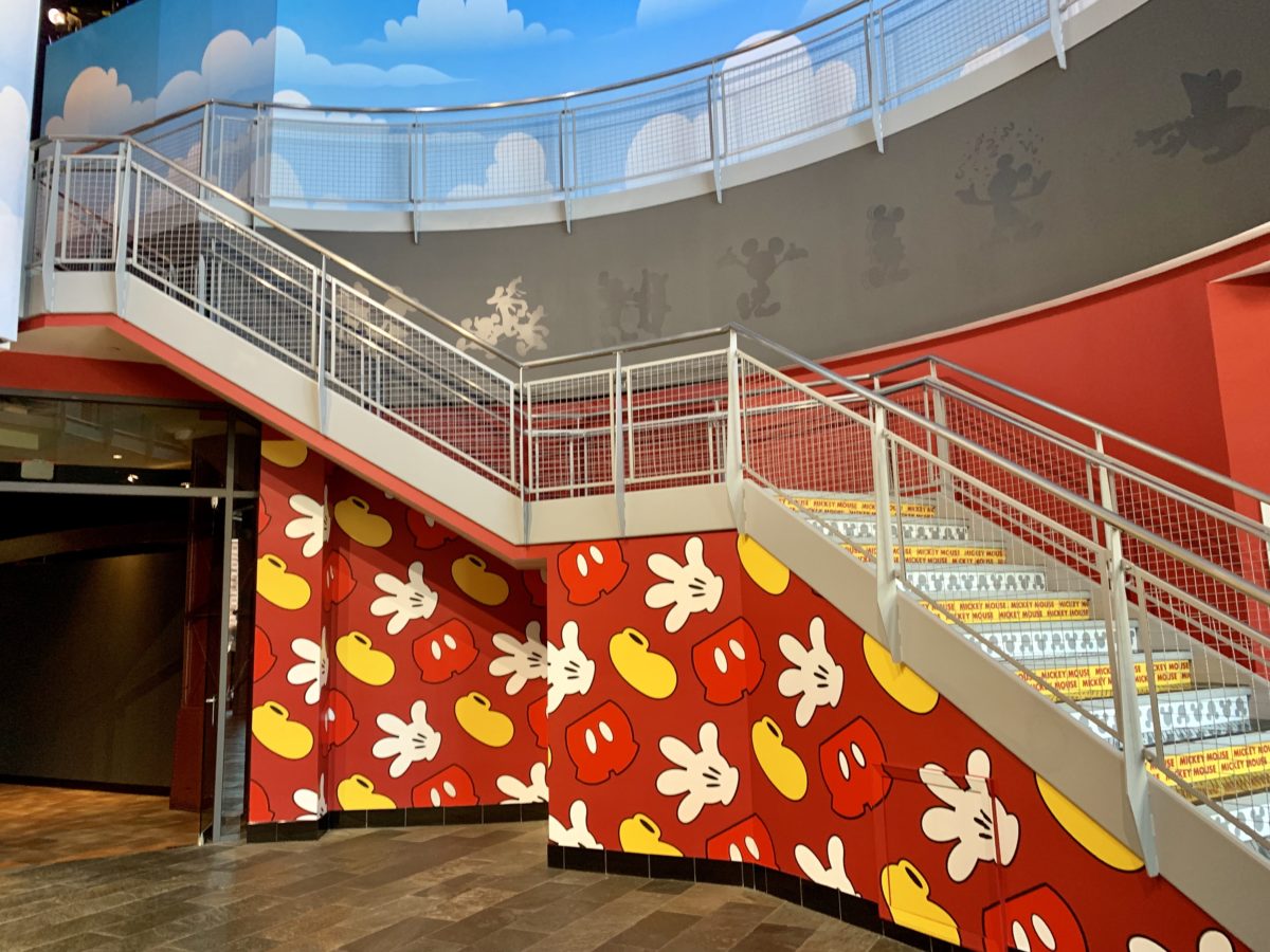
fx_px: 954
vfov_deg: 53.1
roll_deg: +1.0
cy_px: 476
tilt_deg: +10.4
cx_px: 635
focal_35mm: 26
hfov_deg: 67.3
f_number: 1.8
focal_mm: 4.25
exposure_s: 1/60
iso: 320
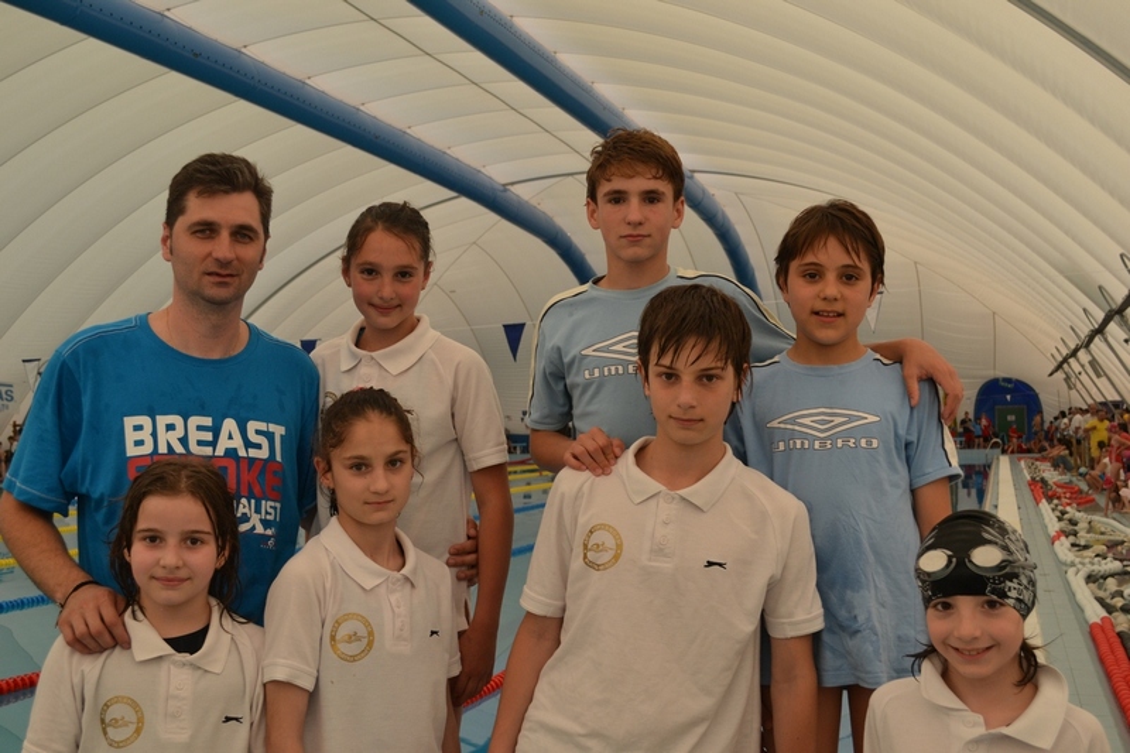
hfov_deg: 46.4
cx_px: 565
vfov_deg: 31.9
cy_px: 376
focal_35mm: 42
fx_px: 1318
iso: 320
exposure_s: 1/125
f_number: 5.6
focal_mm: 28
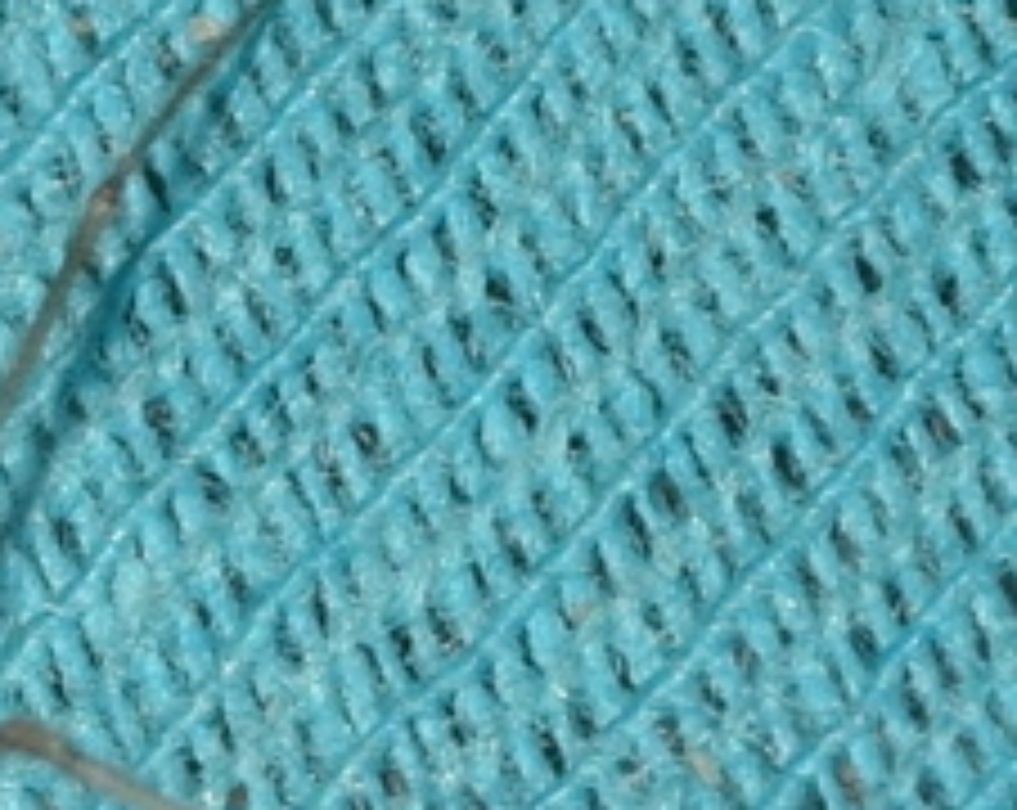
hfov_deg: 2.3
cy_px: 999
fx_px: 25210
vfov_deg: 1.8
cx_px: -126
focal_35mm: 839
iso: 400
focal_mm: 140
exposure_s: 1/160
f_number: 16
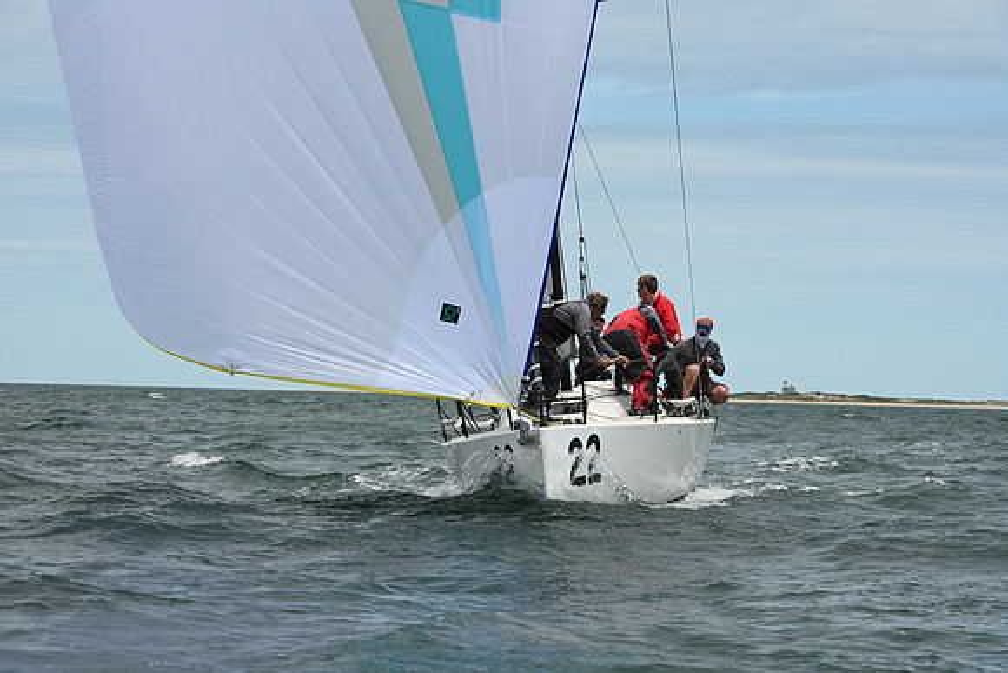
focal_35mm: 112
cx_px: 504
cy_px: 336
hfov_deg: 18.3
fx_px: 3137
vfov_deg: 12.2
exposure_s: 1/1000
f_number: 10
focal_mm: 112
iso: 320
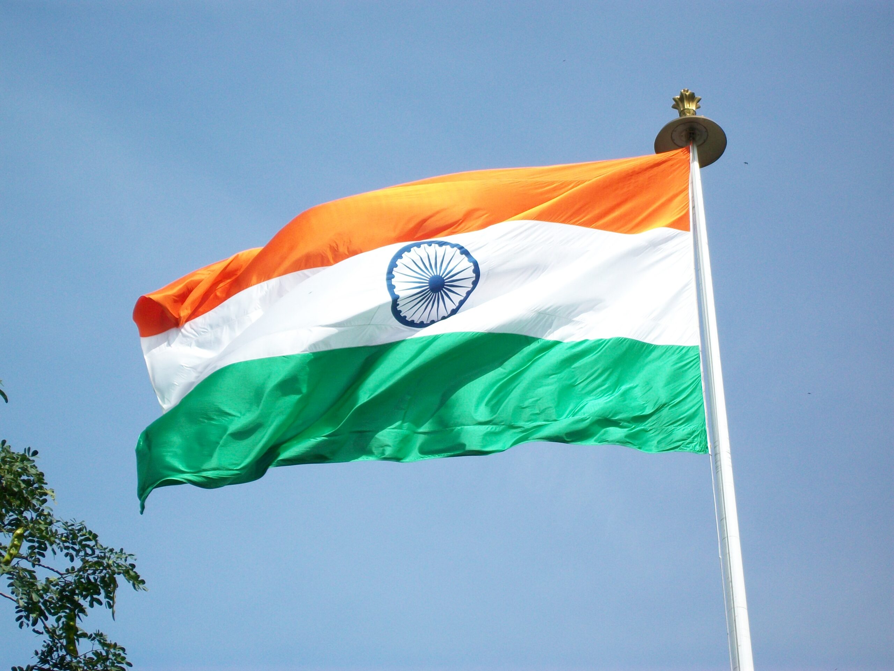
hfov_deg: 18.2
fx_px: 2789
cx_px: 447
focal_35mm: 108
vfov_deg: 13.7
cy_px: 336
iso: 64
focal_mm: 18
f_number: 4.8
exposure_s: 1/400
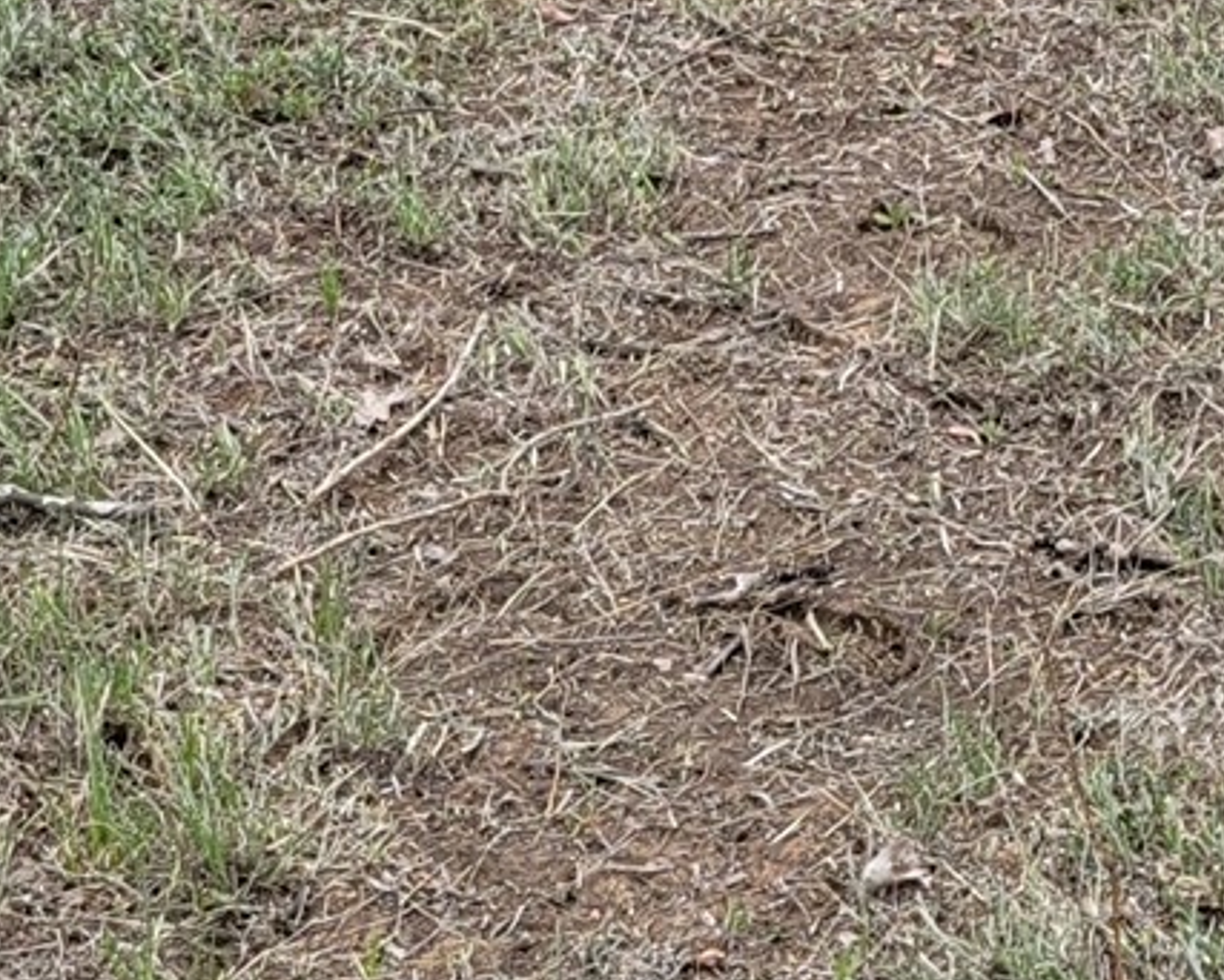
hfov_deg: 16.2
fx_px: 4240
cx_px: 1121
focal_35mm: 117
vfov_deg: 11.4
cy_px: -1189
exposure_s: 1/866
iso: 20
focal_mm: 7
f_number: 1.8
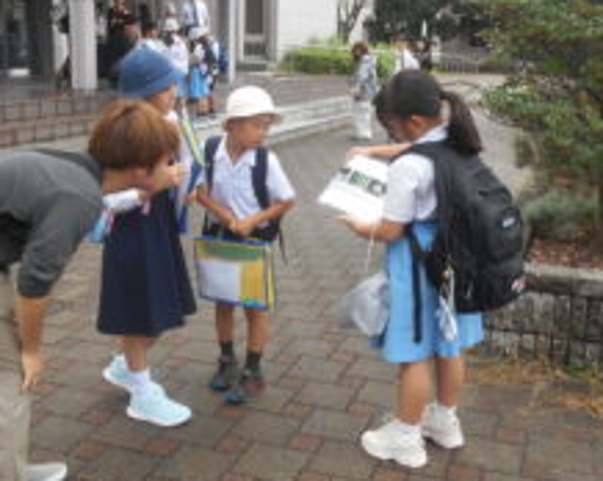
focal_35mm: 42
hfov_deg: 43.9
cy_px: 205
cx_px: 290
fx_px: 749
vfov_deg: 35.6
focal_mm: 4.6
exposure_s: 1/100
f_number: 3.2
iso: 80
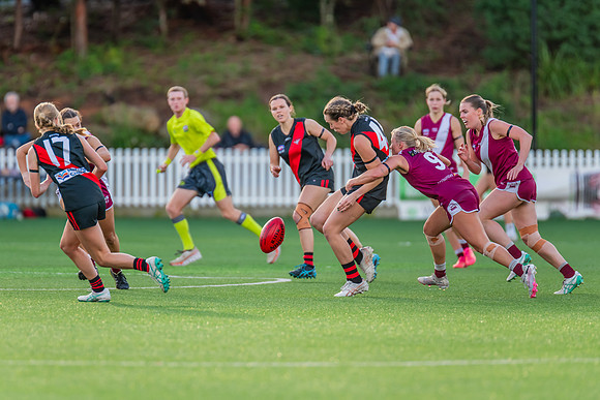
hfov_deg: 4.4
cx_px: 266
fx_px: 7899
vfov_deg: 2.9
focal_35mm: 474
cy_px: 194
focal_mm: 420
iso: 800
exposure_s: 1/800
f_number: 4
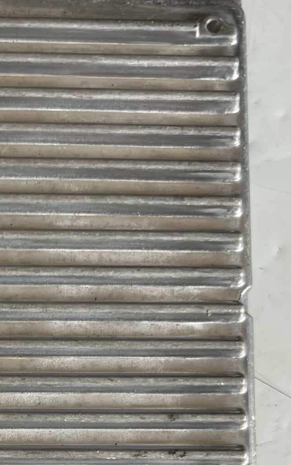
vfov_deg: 28.2
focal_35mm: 69
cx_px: -24
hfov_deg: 18.2
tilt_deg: -84.5
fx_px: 876
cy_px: 454
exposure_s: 1/100
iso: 40
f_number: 1.6
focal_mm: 5.1
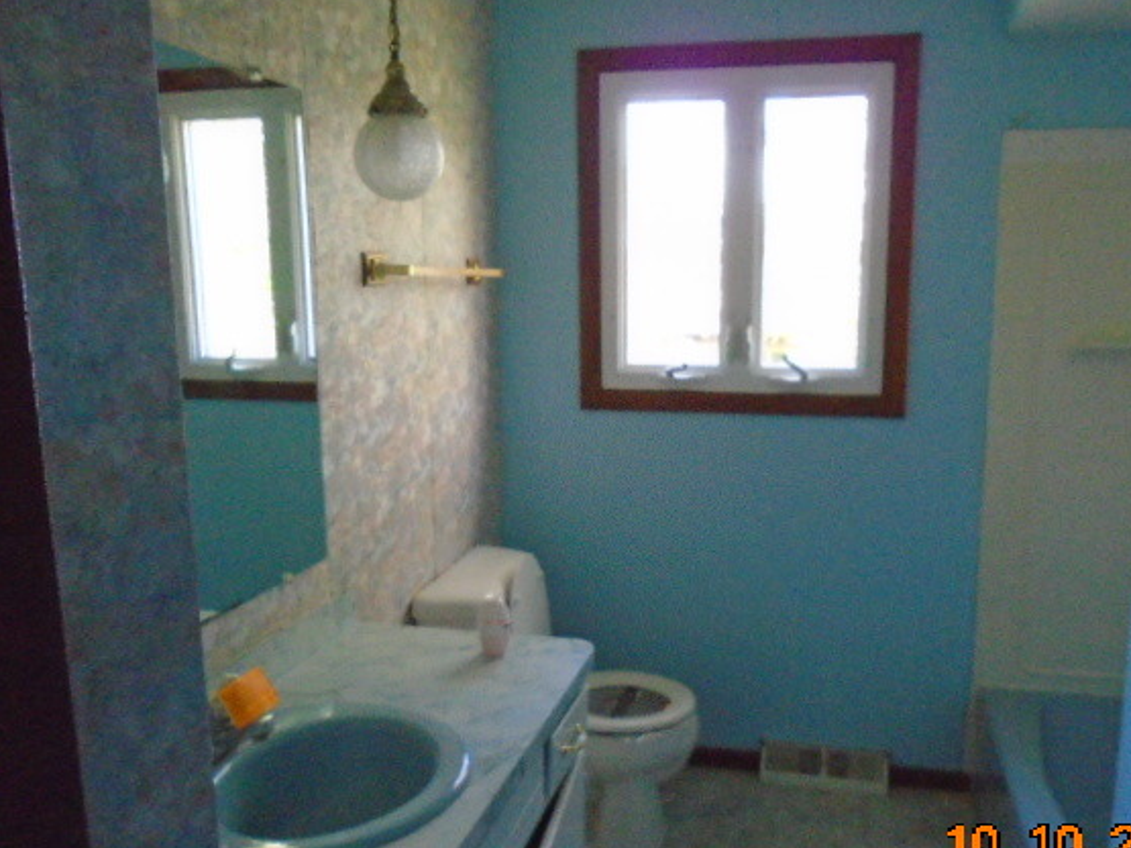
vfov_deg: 46.7
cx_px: 650
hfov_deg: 59.7
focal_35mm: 30
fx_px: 980
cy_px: 463
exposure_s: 1/80
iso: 800
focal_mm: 4.6
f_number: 3.2
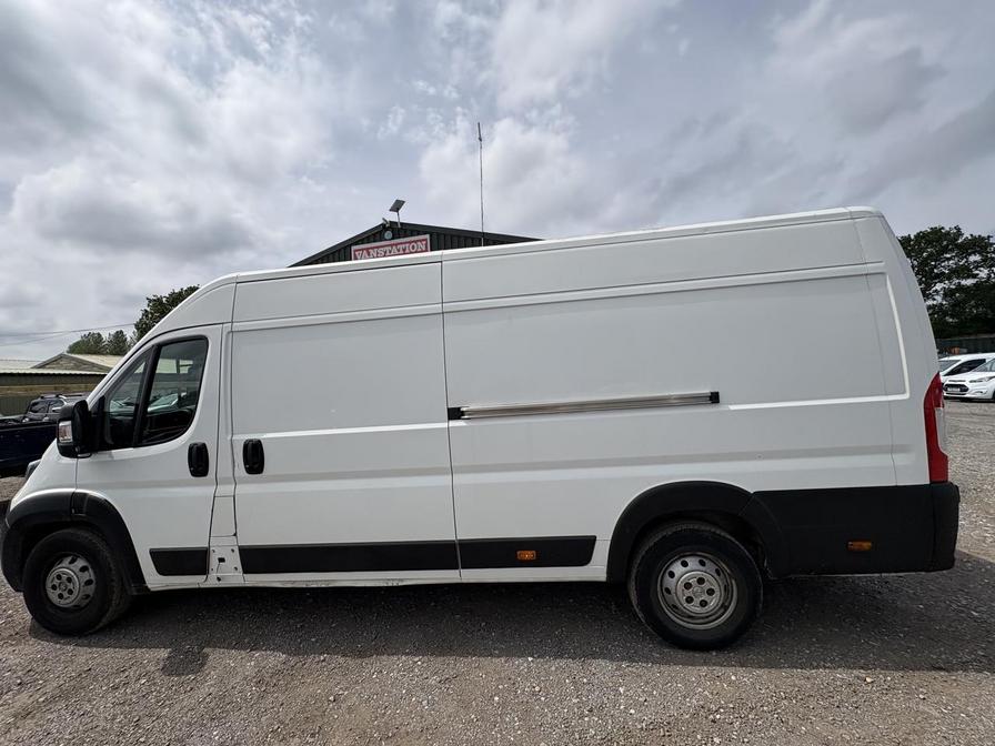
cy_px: 373
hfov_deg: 102.1
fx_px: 402
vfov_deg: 85.7
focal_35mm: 14
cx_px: 498
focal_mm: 2.22
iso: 50
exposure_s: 1/4132
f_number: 2.2
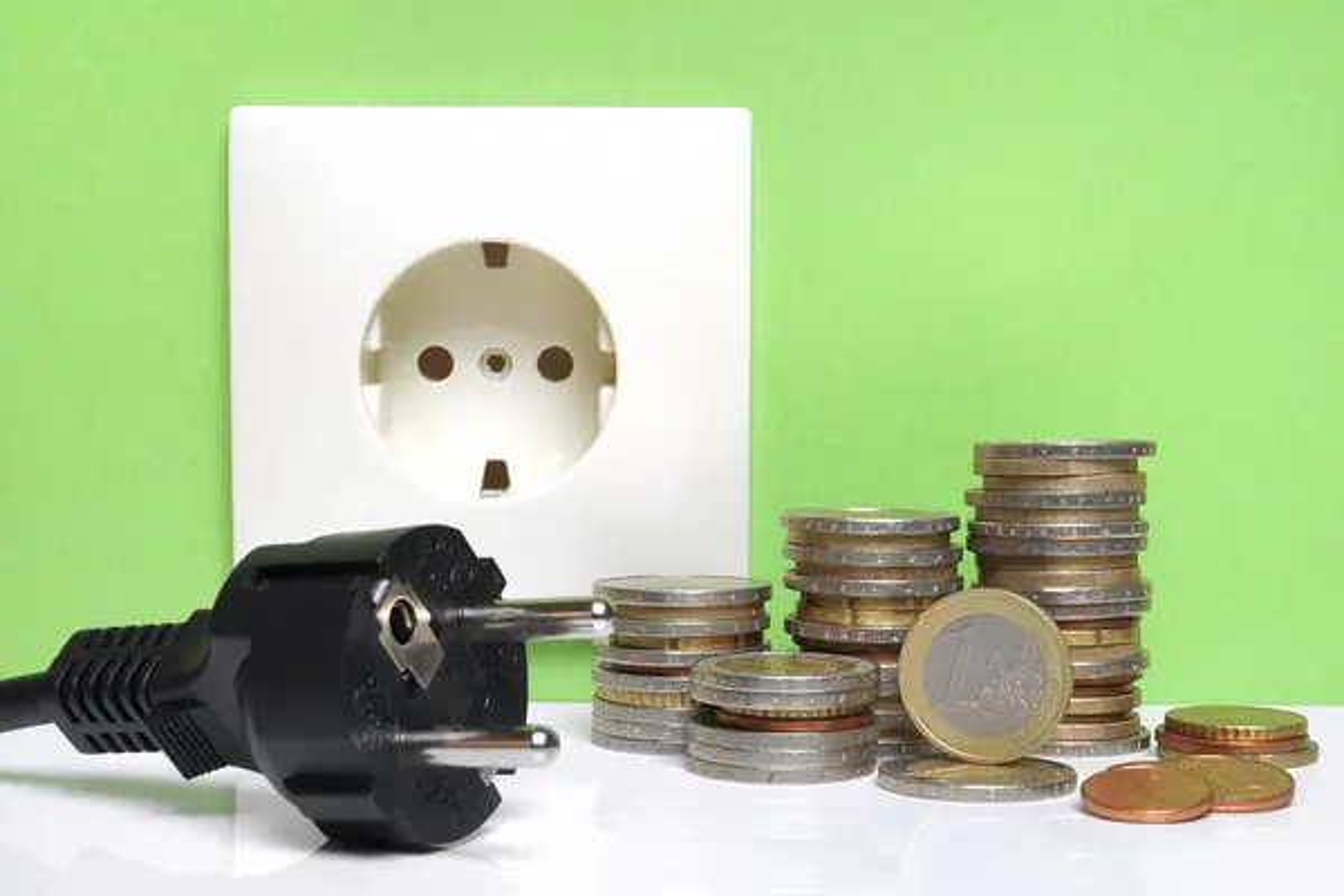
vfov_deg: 18.2
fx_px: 2800
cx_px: 672
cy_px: 448
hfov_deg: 27.0
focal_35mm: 75
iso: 200
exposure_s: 1/2.5
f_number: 22
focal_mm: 50
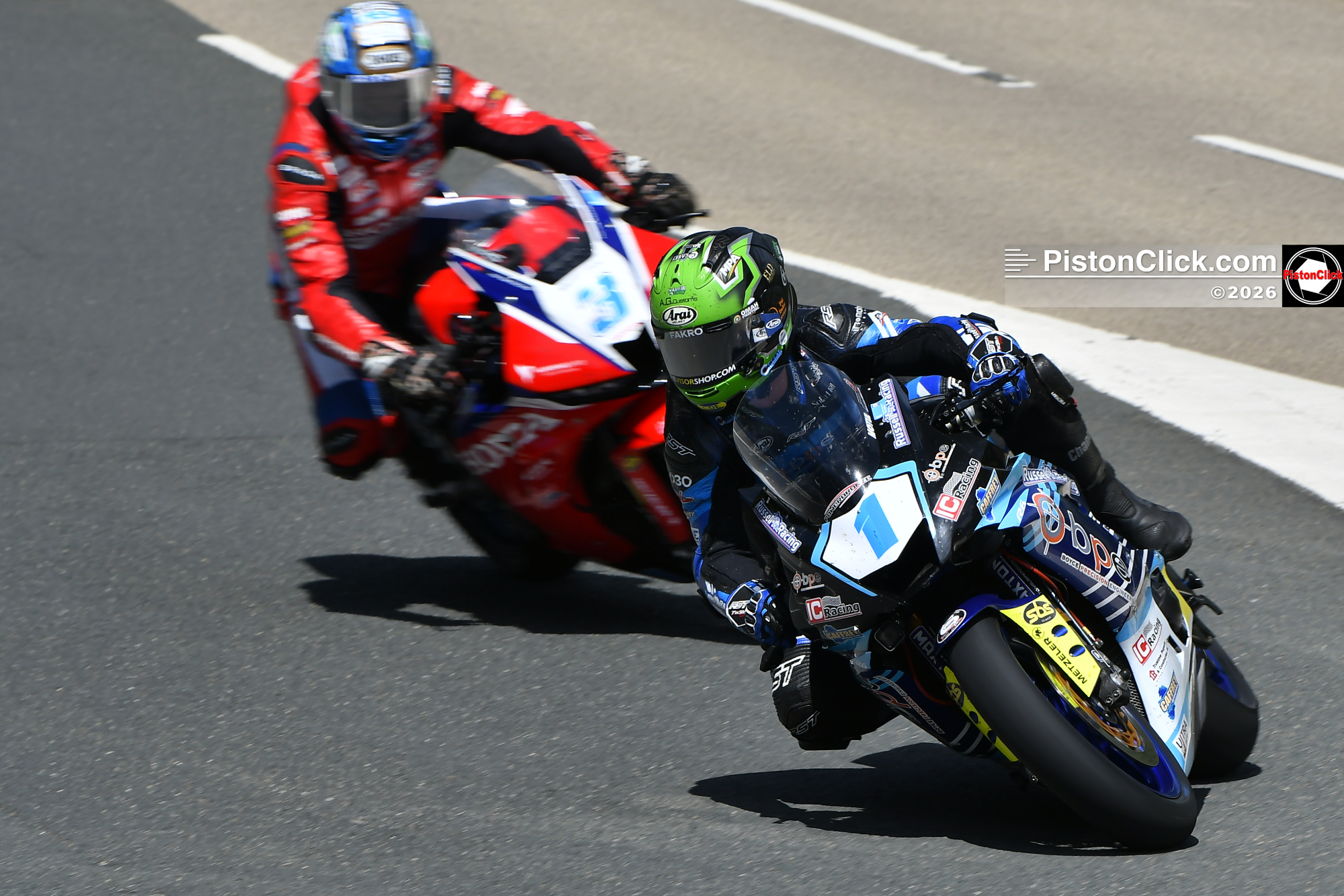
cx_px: 672
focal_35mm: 300
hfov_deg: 6.9
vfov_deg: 4.6
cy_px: 448
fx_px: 11198
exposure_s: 1/200
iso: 100
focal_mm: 200
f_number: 7.1
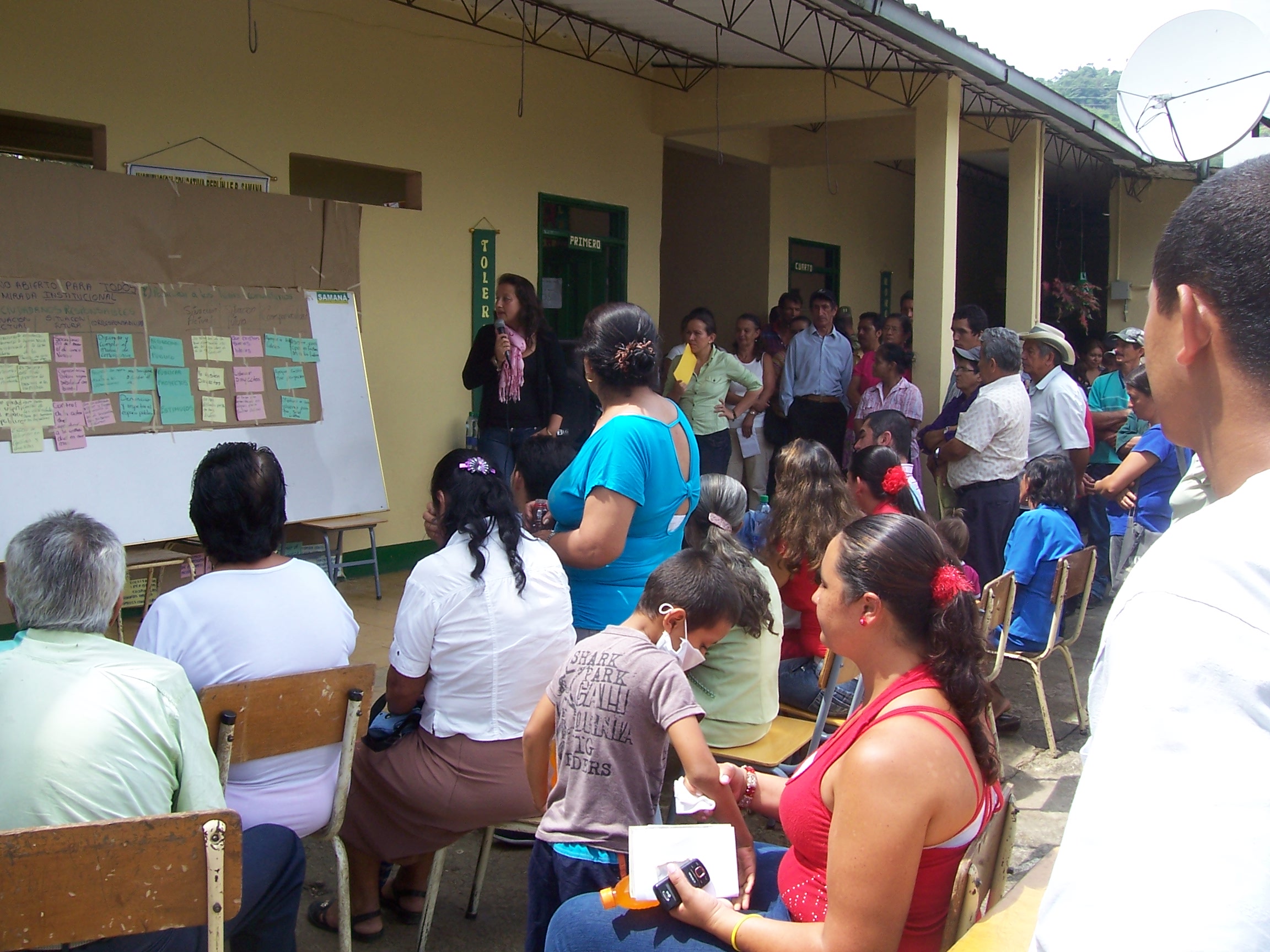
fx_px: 1247
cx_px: 635
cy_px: 476
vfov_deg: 41.8
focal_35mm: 34
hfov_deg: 54.0
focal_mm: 5.6
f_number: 5.6
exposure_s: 1/180
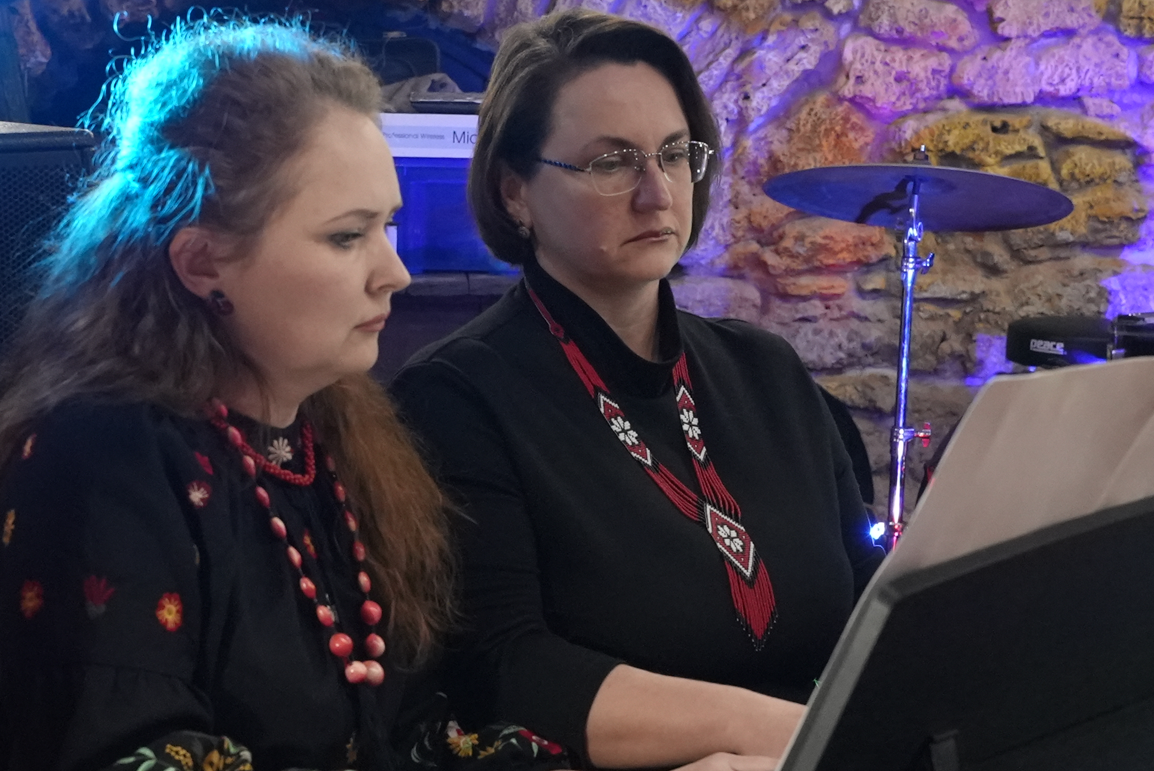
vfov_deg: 17.9
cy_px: 492
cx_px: 540
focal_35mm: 76
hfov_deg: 26.6
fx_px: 2438
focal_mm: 40
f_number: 4
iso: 10000
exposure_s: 1/160
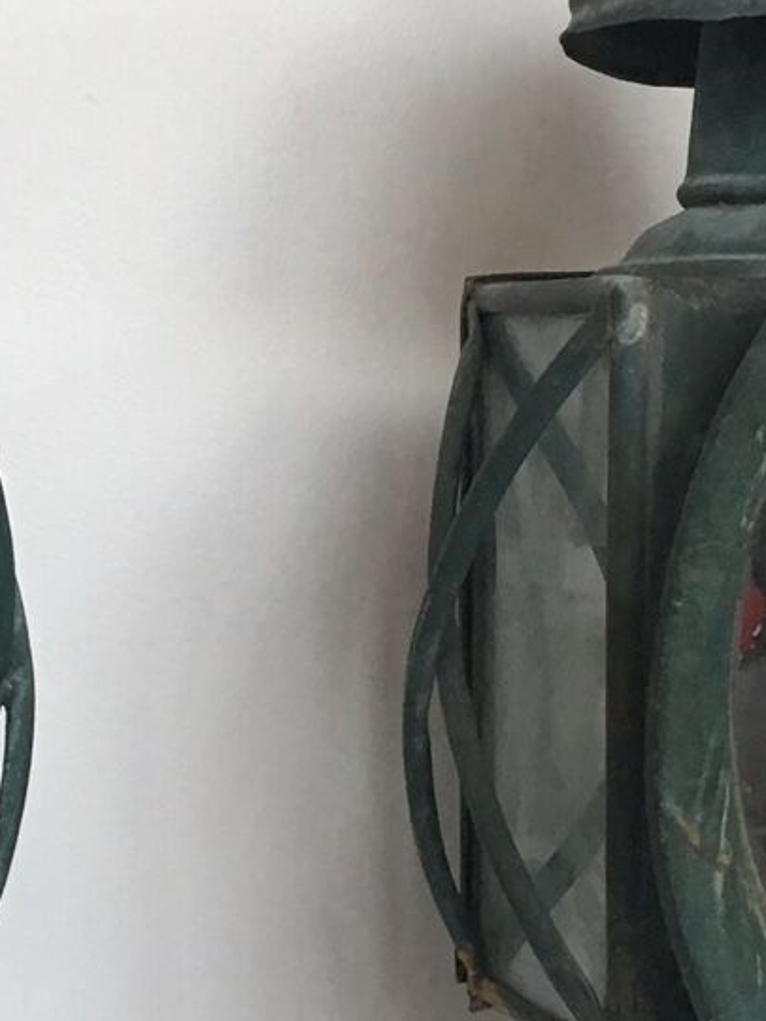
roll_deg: -1.8
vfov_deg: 18.2
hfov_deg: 13.6
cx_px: 138
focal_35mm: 108
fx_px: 3185
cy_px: 611
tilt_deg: -0.1
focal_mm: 4.15
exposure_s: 1/33
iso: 100
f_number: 2.2
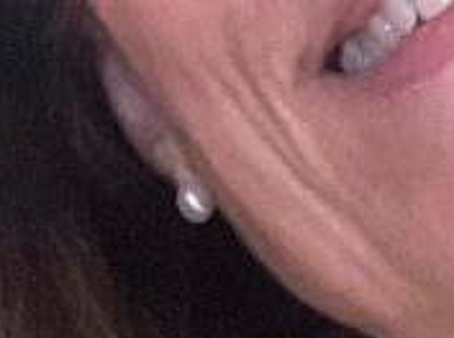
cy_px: 1714
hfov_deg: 8.1
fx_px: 3154
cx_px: 621
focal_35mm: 241
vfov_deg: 5.0
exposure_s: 1/50
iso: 125
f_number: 2.2
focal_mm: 2.71
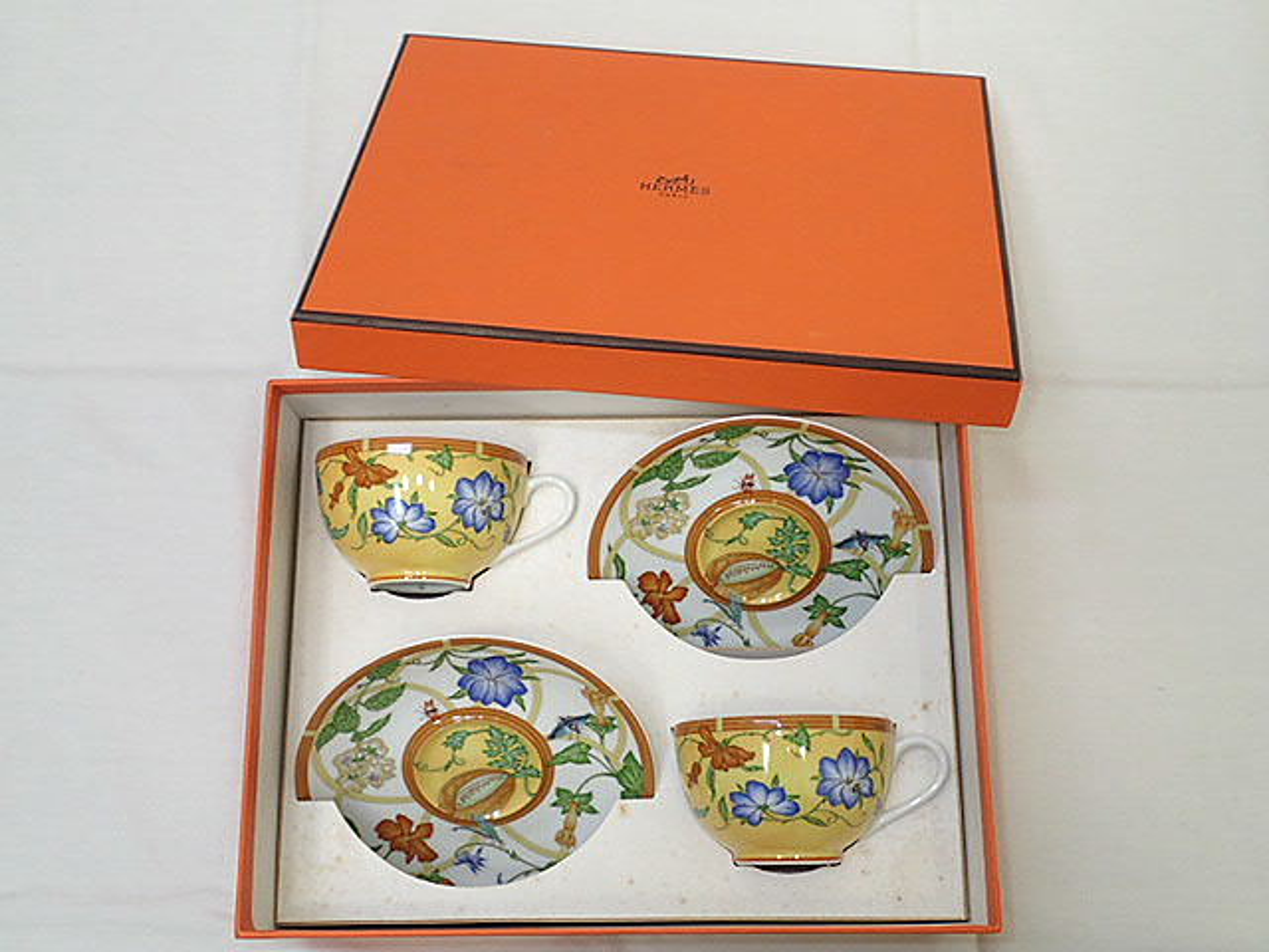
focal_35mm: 40
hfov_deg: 46.8
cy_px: 476
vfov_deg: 36.0
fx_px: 1466
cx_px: 634
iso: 200
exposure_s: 1/80
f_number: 2.8
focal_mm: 7.34
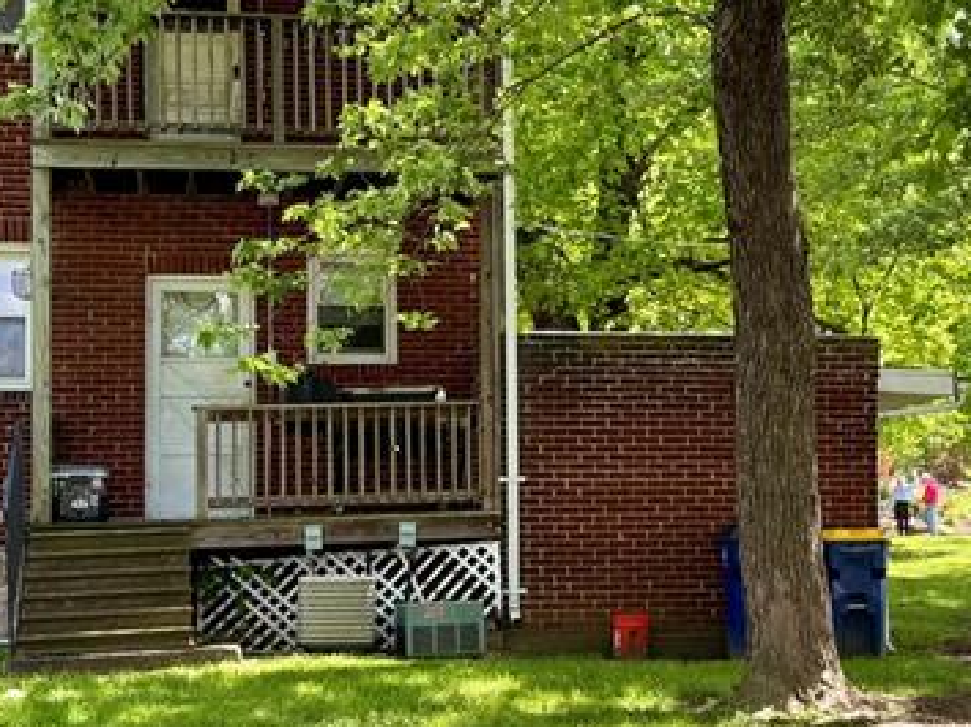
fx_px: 2103
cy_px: 391
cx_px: 621
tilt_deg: +3.7
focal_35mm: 75
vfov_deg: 19.6
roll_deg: +1.1
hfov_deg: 25.9
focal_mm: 5.96
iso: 50
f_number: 1.6
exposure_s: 1/402
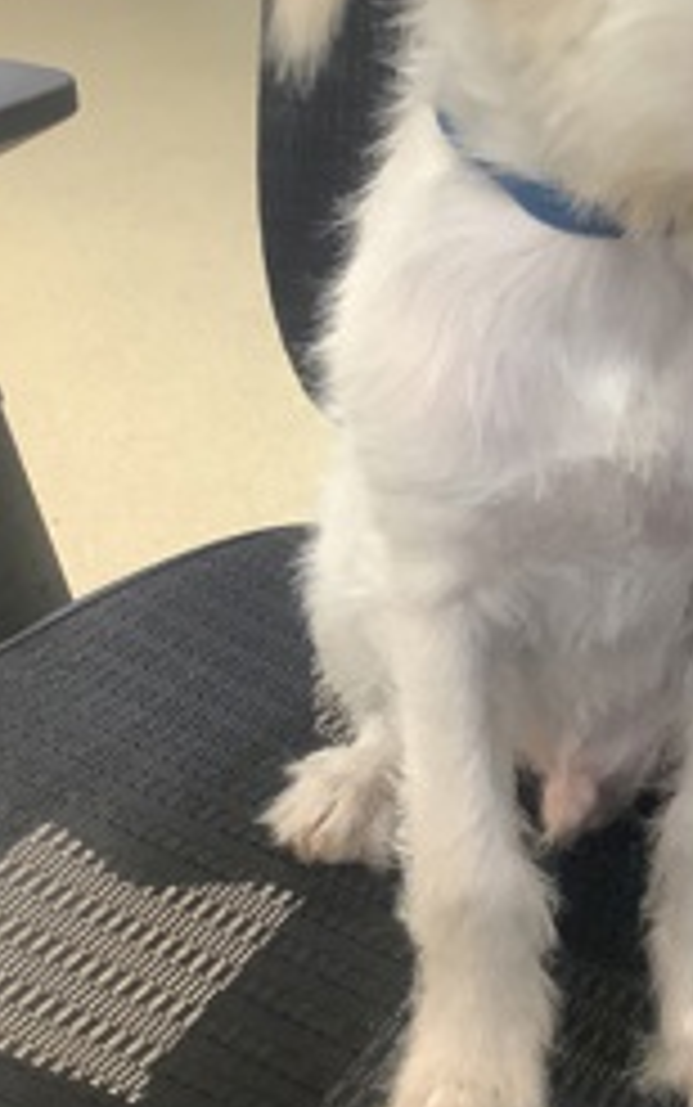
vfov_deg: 36.1
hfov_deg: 22.8
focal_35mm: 56
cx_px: 560
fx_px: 1690
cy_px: 446
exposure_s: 1/50
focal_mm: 3.3
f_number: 2.4
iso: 160
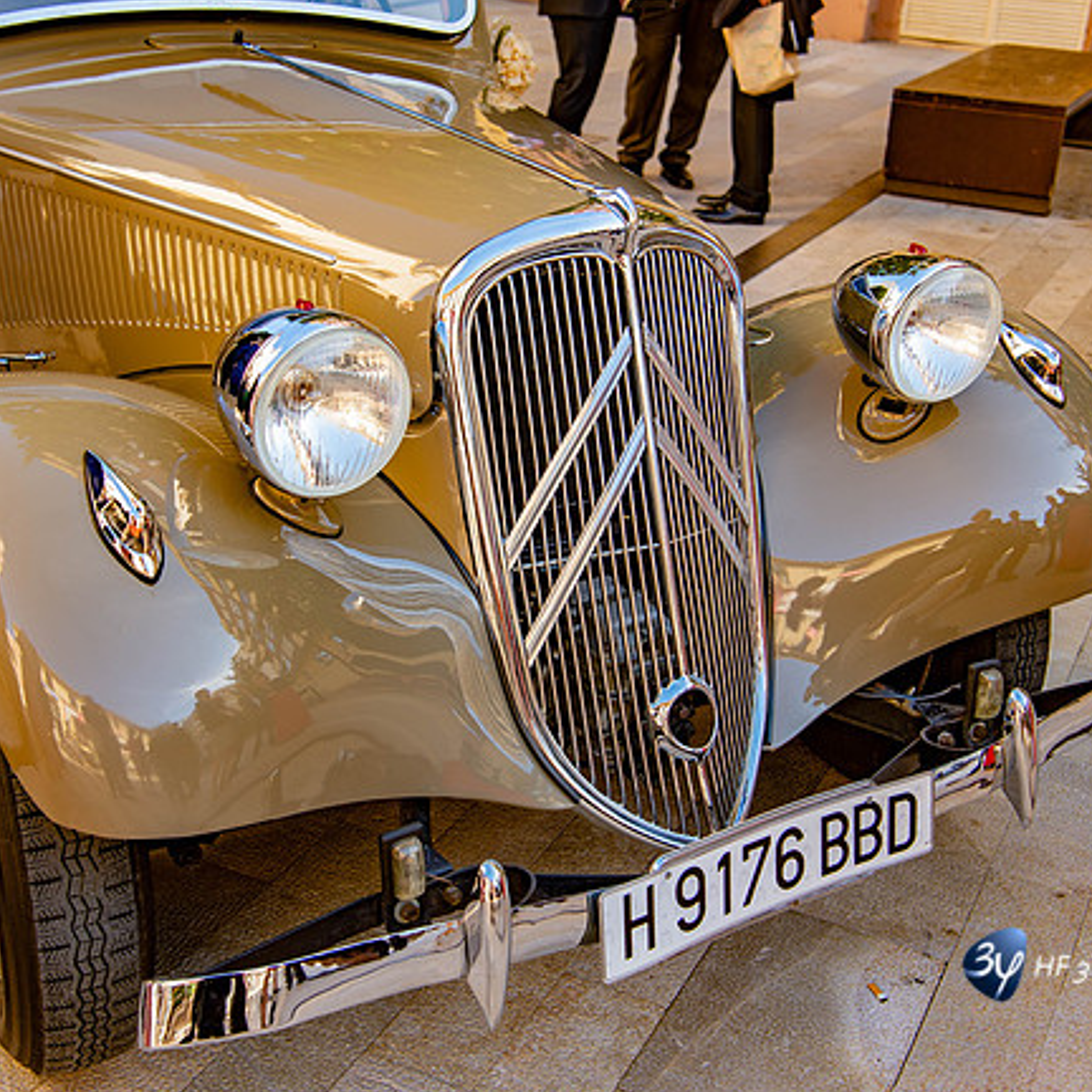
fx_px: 1677
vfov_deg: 36.1
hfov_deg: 36.1
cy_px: 551
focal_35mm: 47
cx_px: 553
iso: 100
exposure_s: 1/100
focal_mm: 36
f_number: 5
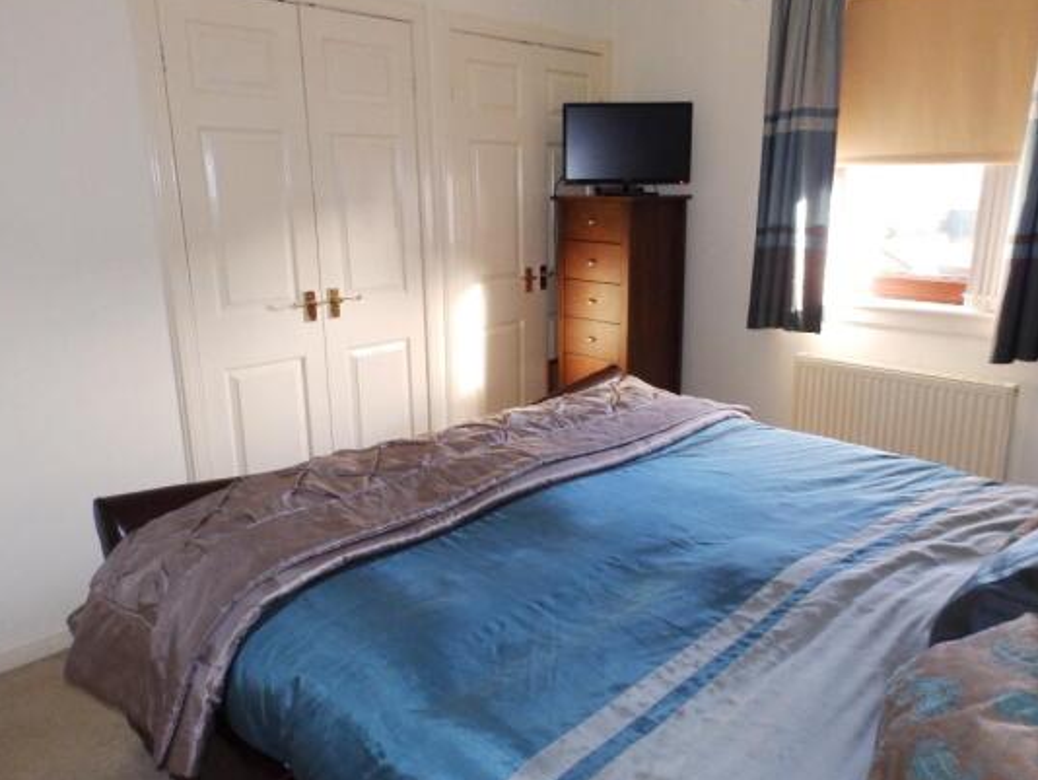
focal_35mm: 24
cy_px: 372
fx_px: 720
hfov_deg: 71.5
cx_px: 549
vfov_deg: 56.8
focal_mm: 4
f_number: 3.4
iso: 400
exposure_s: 1/30
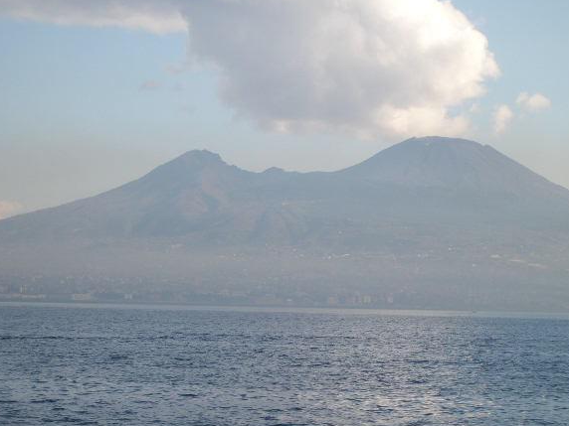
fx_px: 1693
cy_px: 229
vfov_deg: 14.4
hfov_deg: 19.1
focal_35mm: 103
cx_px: 297
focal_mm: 19.5
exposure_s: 1/382
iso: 100
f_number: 4.5
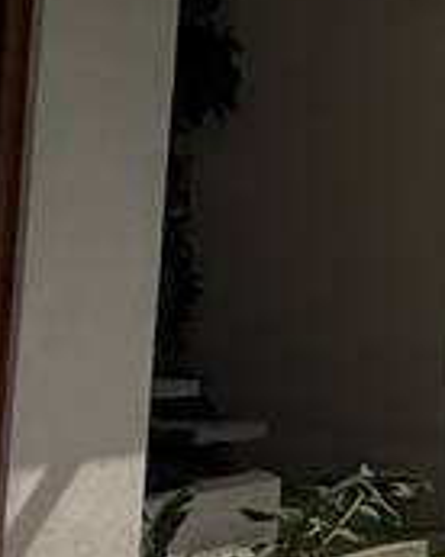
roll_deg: -2.0
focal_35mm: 114
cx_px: 1983
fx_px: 1880
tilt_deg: +2.5
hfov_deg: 7.2
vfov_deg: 16.8
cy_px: 193
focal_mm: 2.22
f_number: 2.2
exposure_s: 1/6173
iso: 64
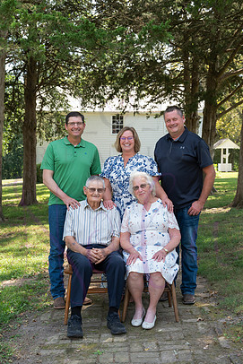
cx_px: 123
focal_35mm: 51
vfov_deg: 38.9
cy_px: 186
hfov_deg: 26.5
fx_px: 516
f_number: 5.6
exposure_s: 1/200
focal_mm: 46
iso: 400
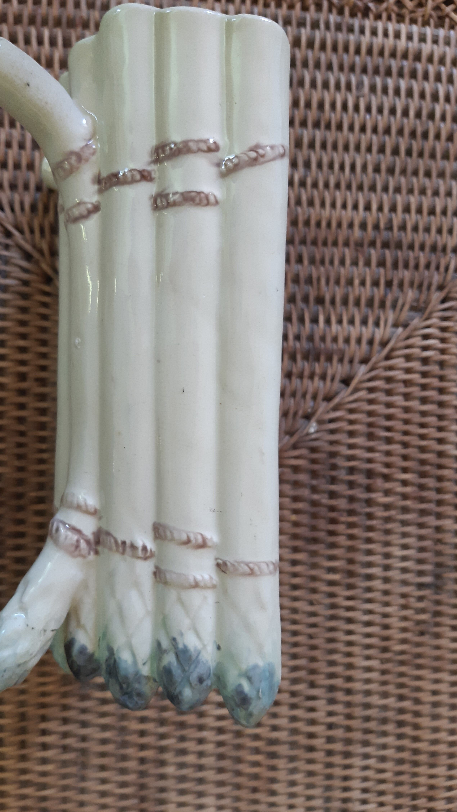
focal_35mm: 29
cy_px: 406
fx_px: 625
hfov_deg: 40.0
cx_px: 179
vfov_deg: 66.1
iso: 125
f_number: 1.7
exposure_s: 1/50
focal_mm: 3.92
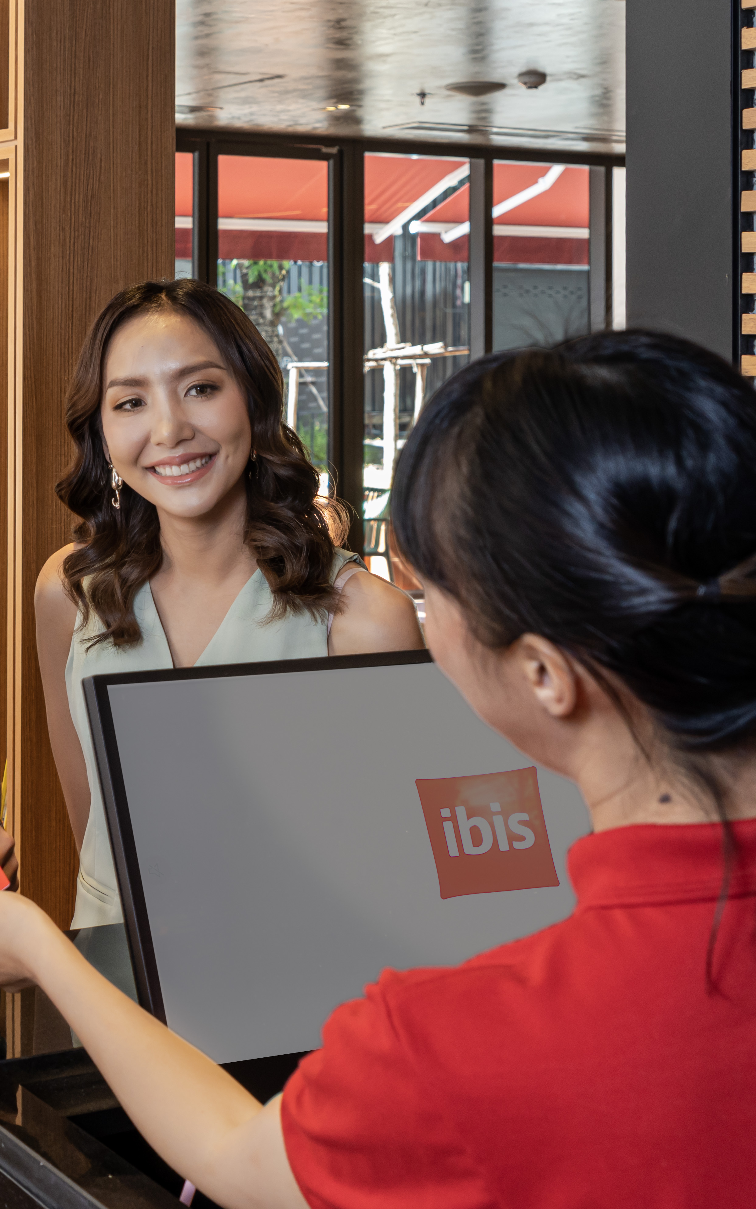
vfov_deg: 37.5
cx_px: -128
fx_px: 1780
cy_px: 609
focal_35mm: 54
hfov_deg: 22.3
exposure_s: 1/45
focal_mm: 35
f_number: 6.7
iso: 640
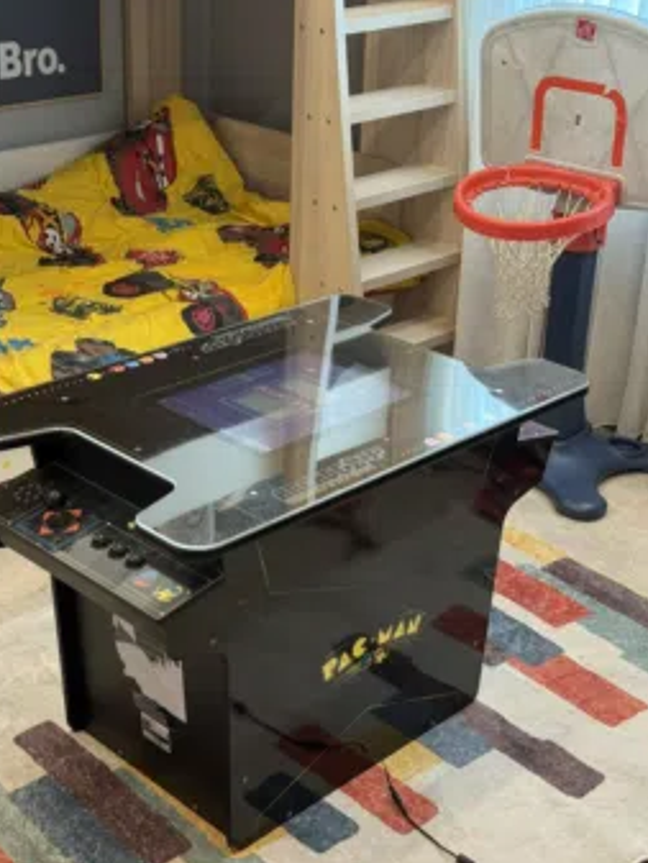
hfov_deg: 25.7
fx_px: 1422
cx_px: 295
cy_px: 407
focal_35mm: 57
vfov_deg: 33.8
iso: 100
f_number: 1.78
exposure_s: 1/50
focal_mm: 6.76
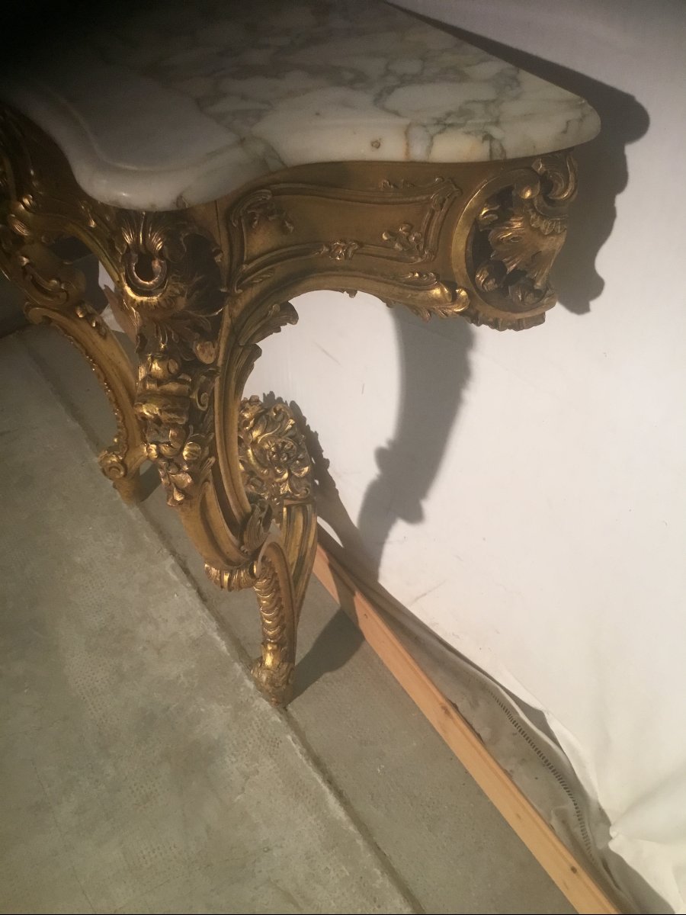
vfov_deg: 58.4
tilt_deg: -47.1
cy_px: 458
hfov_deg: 45.4
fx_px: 819
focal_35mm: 31
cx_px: 343
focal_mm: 3.3
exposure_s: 1/33
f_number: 2.4
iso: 125
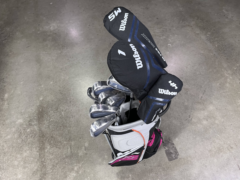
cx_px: 120
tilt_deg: -56.3
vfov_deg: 53.1
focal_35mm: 26
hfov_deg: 67.3
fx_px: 180
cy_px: 90
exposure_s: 1/60
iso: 125
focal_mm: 5.1
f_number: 1.6
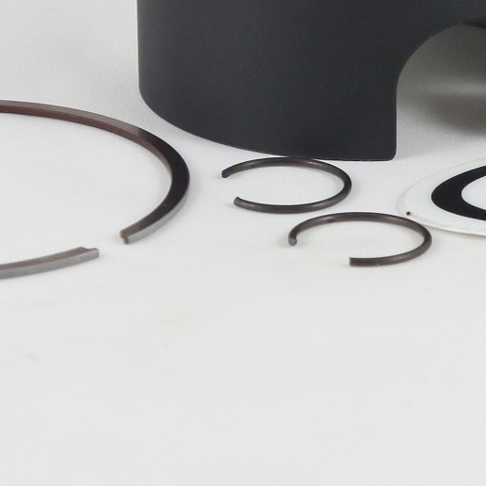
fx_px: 2240
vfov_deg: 12.2
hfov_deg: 12.3
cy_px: -17
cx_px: 451
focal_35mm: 141
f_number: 4.5
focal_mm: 17.6
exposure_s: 1/125
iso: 560
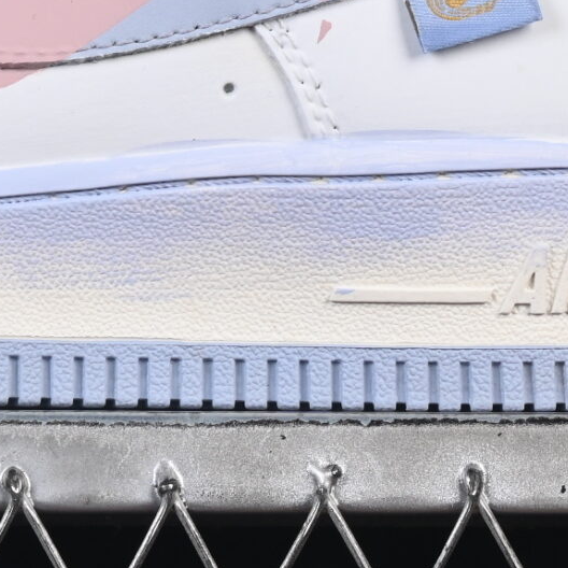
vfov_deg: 5.6
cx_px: -49
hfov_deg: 5.6
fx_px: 5736
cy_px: -162
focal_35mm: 309
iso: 160
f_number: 8
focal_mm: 50
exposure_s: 1/80
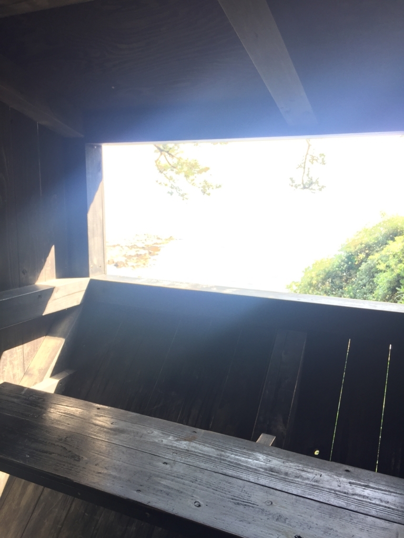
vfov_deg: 61.7
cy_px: 269
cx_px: 202
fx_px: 451
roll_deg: -0.5
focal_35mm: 29
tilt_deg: -9.3
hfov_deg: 48.2
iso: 32
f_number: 2.2
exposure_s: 1/40
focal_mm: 4.15
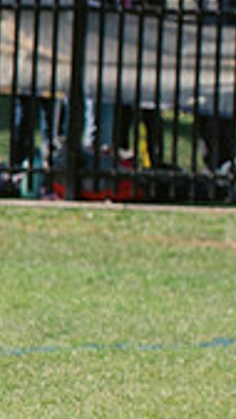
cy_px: 90
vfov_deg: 1.6
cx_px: 882
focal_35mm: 1324
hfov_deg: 0.9
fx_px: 14737
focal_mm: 170
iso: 250
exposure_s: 1/1250
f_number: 4.5
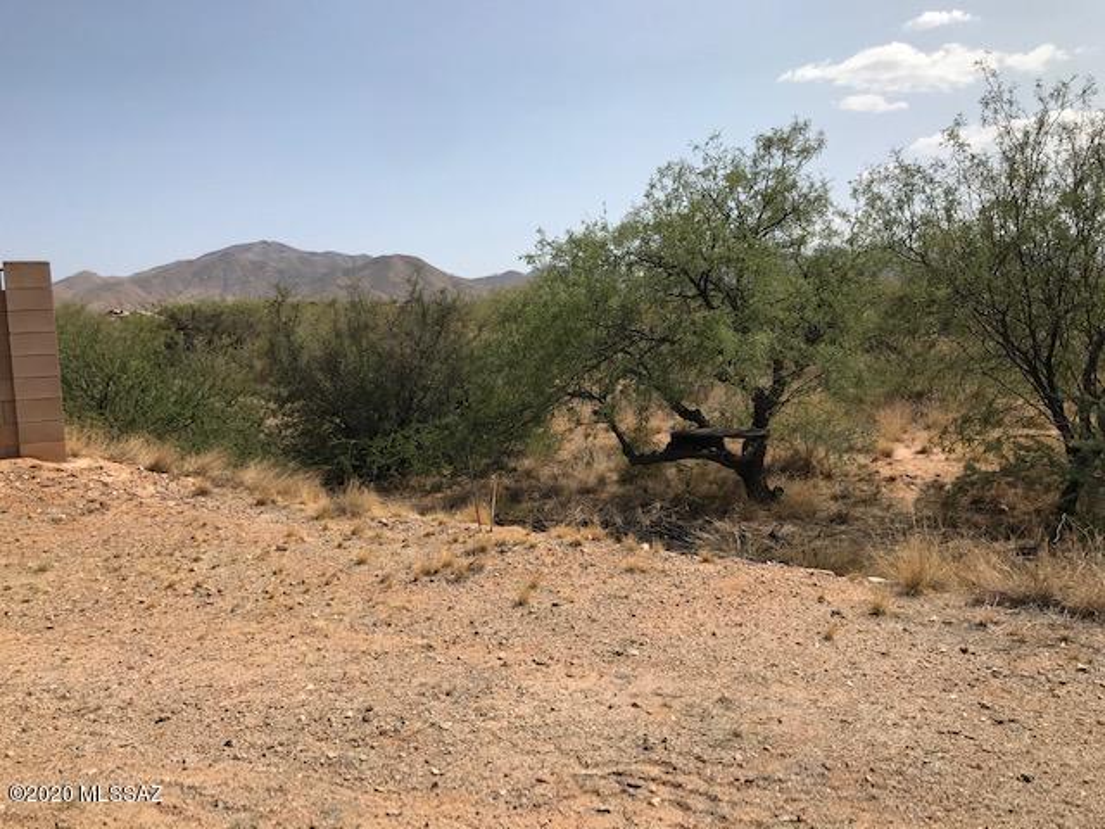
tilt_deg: -6.3
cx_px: 552
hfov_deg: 63.4
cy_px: 414
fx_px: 894
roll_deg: +2.7
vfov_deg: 49.7
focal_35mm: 28
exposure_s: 1/3300
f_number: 1.8
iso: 20
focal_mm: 3.99
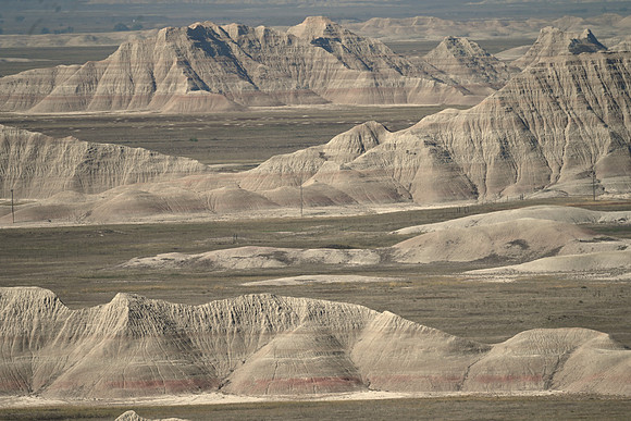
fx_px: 10519
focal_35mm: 600
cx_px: 316
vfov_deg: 2.3
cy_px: 210
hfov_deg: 3.4
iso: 200
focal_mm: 600
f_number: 6.3
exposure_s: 1/640
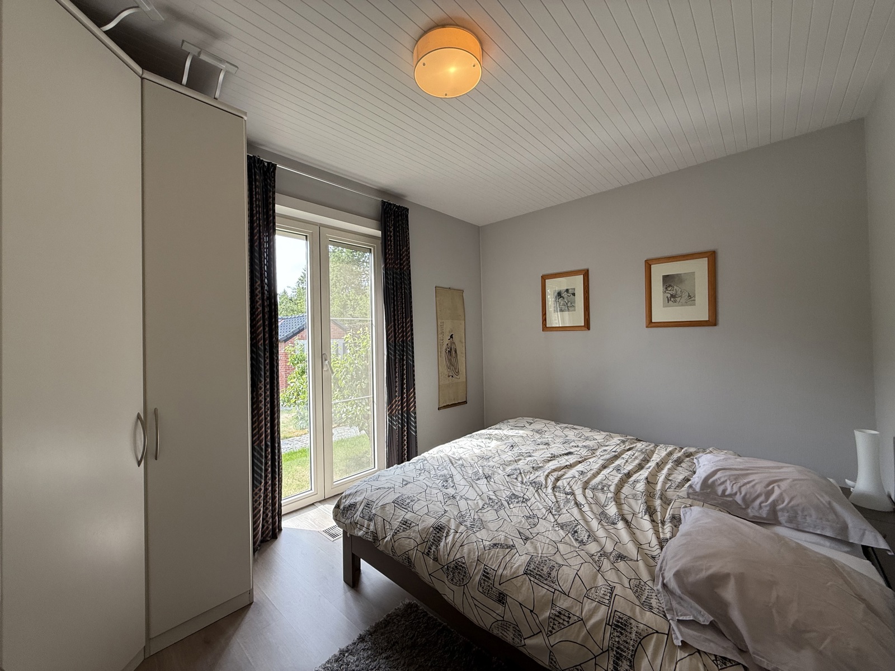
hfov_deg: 102.1
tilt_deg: +0.7
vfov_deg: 85.7
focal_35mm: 14
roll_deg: +0.9
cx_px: 448
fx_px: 362
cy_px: 336
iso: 50
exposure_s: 1/128
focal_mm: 2.22
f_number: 2.2
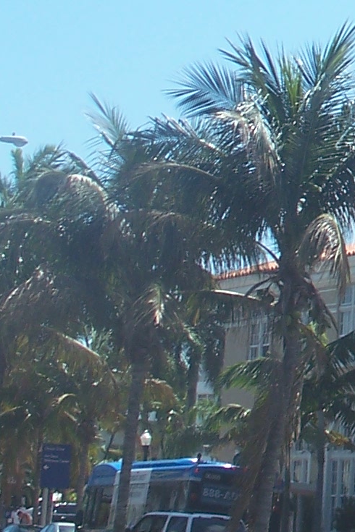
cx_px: 788
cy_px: -87
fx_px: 2529
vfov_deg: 11.8
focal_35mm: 171
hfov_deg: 7.6
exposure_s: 1/400
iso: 64
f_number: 4
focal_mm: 7.8
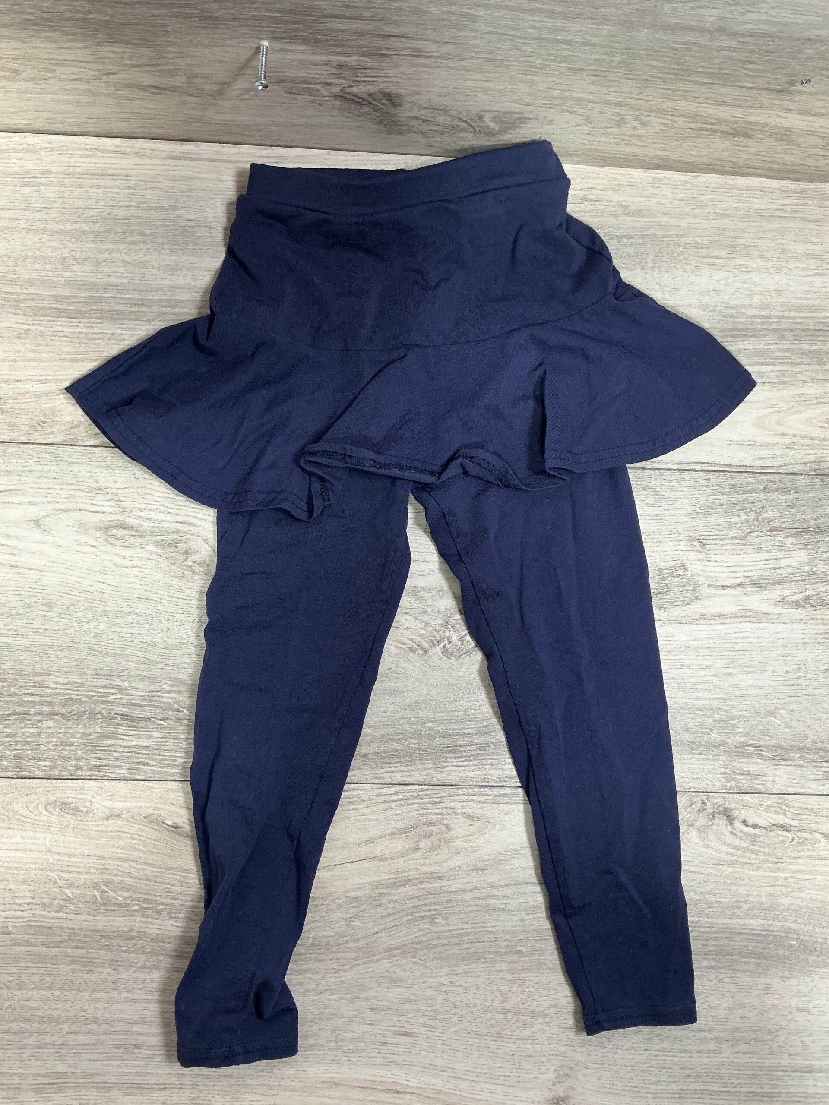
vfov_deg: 61.7
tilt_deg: -83.6
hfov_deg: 48.2
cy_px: 552
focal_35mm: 29
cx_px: 414
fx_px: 926
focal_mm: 3
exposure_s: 1/60
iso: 100
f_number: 1.8
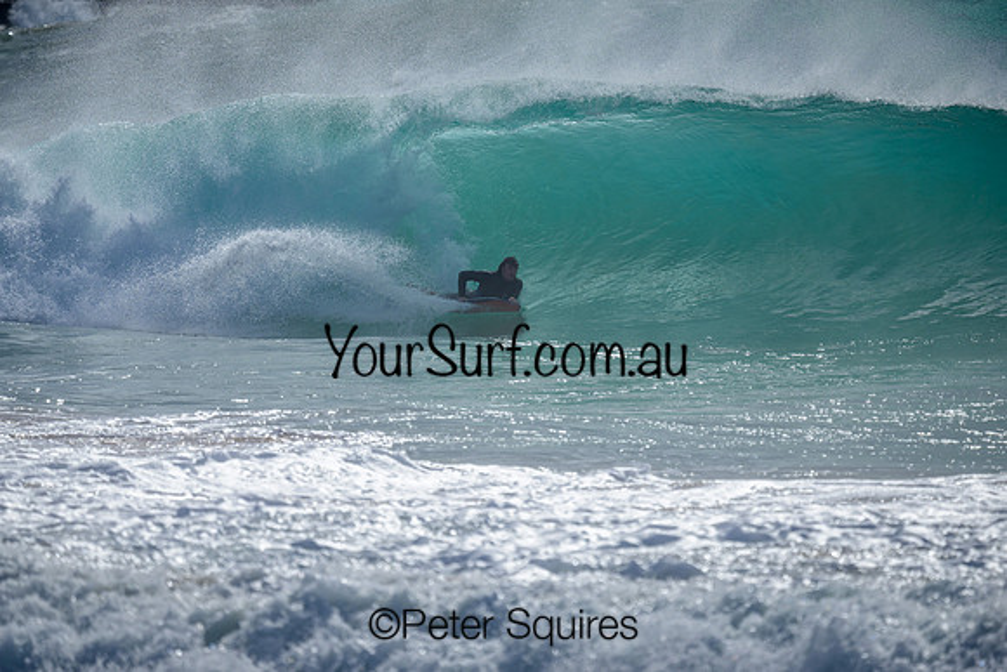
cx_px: 504
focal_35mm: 800
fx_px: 22382
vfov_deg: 1.7
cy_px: 336
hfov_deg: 2.6
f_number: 6.3
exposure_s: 1/2000
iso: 125
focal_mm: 800
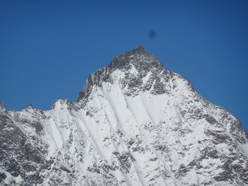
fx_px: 2622
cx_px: 124
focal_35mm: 366
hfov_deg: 5.4
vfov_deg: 4.1
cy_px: 93
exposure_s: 1/1600
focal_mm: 62.47
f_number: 6.3
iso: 80
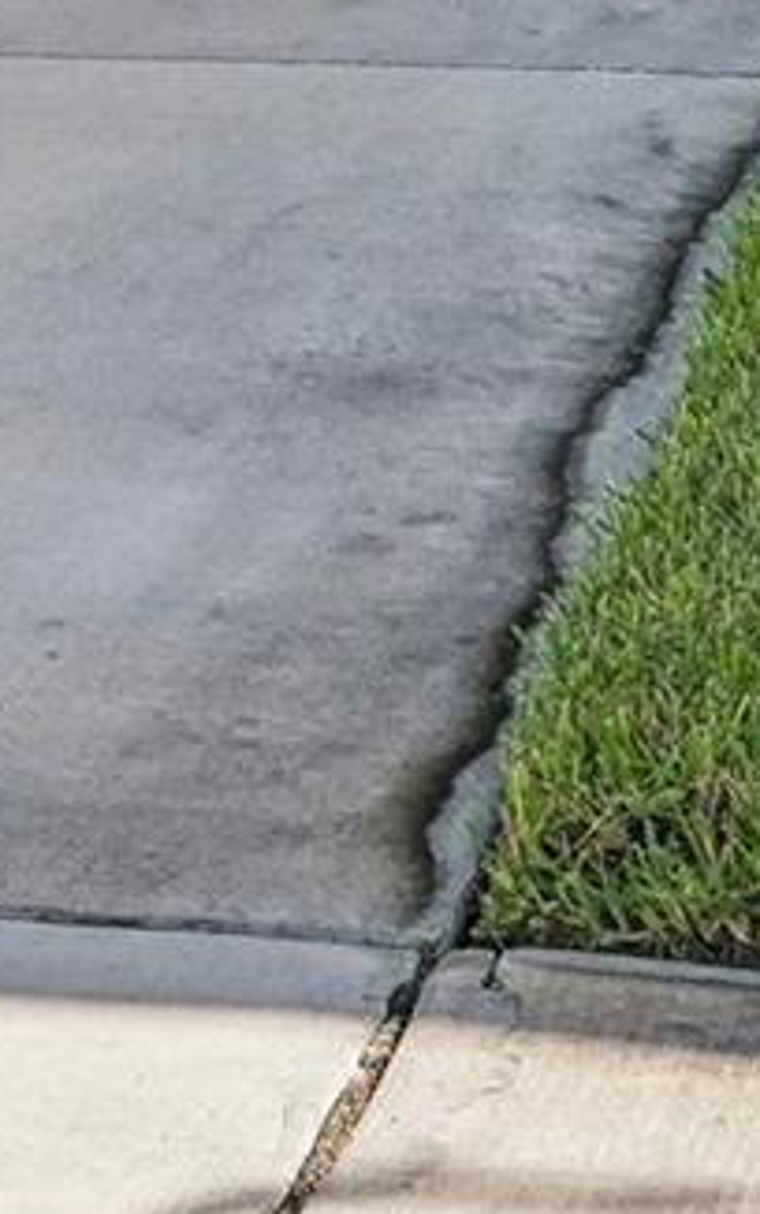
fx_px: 5463
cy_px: -577
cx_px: -652
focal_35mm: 165
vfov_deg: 12.1
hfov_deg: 7.7
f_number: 8
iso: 400
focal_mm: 33
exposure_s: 1/800
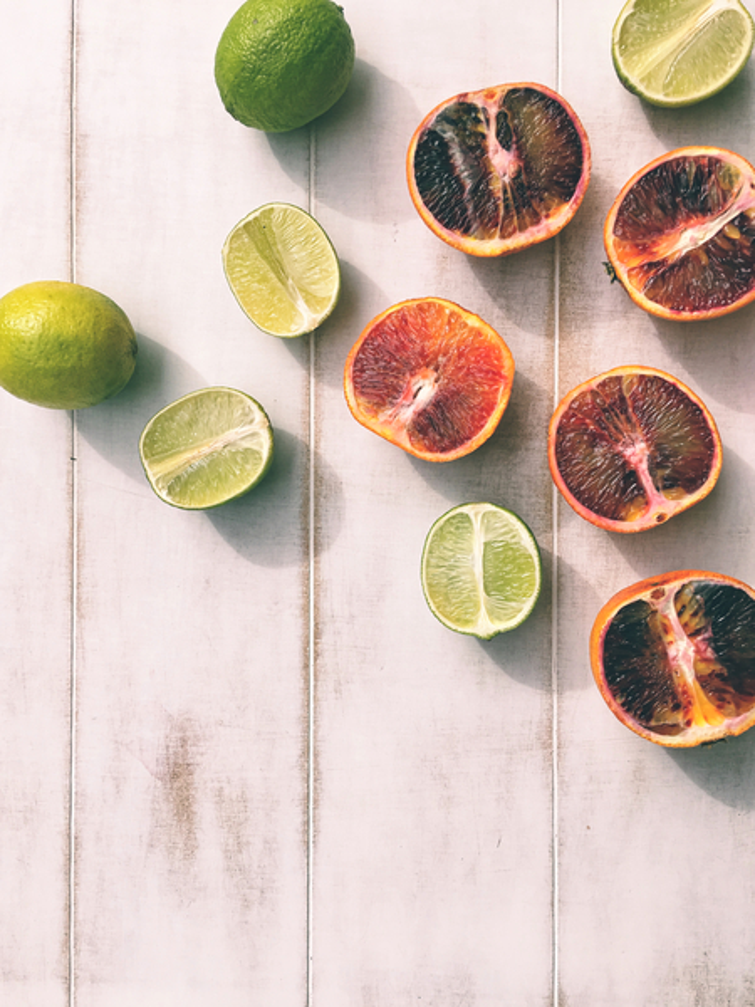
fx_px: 843
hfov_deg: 48.2
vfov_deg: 61.7
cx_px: 378
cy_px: 504
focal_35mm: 29
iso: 25
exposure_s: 1/725
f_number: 2.2
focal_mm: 4.15
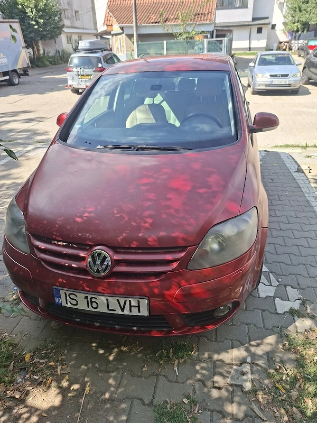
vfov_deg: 73.9
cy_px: 212
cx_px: 158
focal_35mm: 23
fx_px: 281
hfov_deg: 58.9
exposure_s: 1/714
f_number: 1.8
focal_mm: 5.54
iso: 50
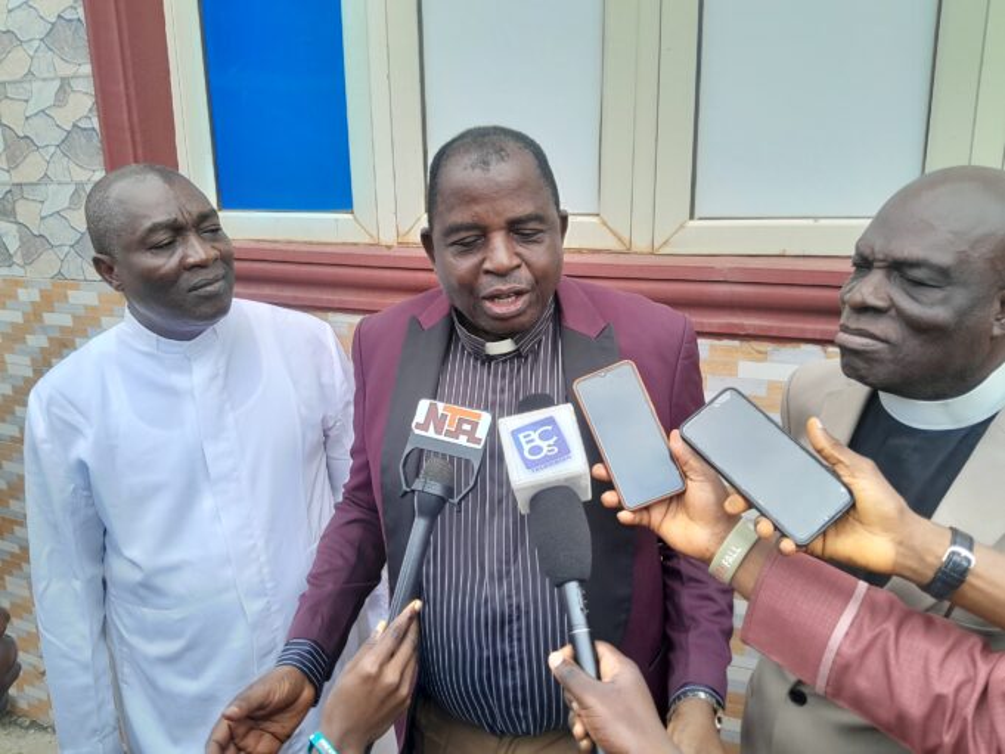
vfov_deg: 53.1
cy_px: 377
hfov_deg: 67.3
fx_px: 755
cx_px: 502
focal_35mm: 26
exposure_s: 1/134
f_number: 1.8
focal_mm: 3.98
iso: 40
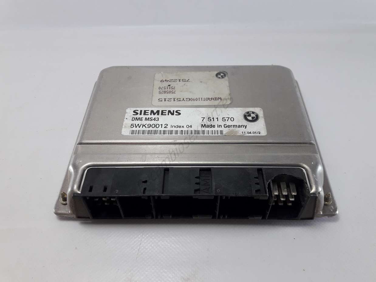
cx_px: 188
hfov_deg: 63.5
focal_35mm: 28
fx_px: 304
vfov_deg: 49.7
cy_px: 141
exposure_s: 1/100
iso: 64
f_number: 1.9
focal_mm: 3.7
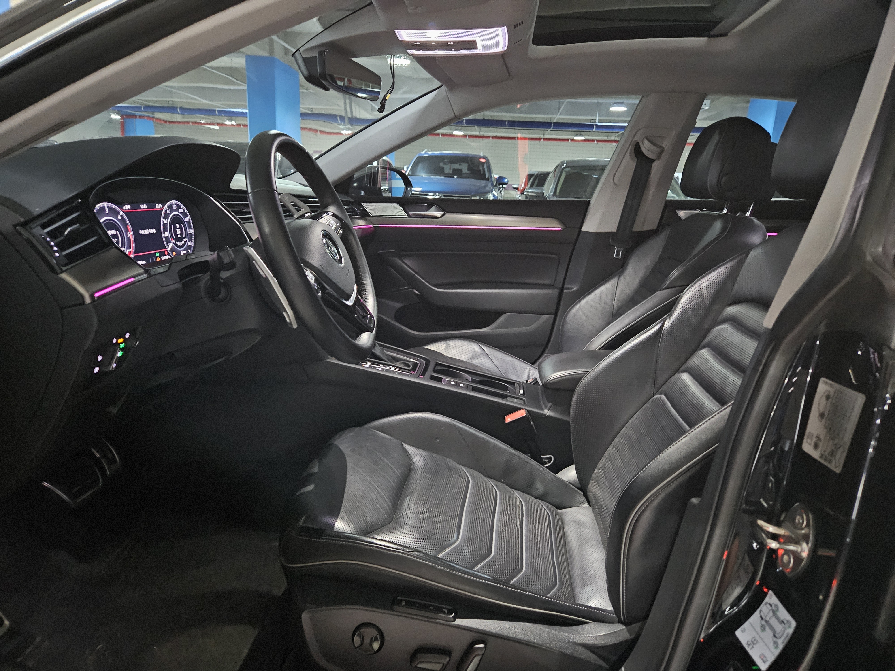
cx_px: 448
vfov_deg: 58.9
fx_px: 595
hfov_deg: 73.9
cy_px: 336
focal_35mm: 23
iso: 1600
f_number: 1.8
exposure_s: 1/15
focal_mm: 5.4
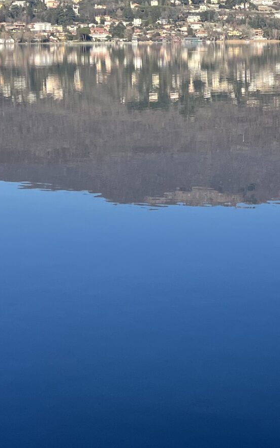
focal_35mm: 80
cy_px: 58
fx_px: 977
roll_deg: +0.1
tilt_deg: -1.7
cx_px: 418
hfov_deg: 15.1
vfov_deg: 25.2
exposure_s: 1/3521
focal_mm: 5.1
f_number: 1.6
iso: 50
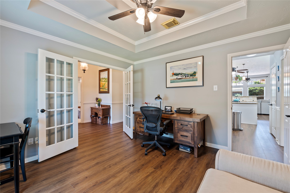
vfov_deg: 77.2
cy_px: 96
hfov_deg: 100.4
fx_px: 121
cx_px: 145
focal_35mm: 15
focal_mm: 15
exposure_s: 1/1.67
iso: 125
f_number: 6.3
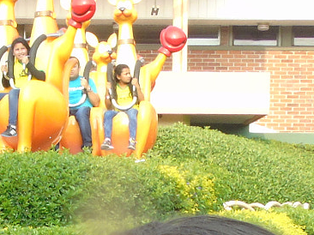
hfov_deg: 11.3
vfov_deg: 8.2
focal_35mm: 175
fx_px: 1586
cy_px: 416
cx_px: 53
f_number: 8.3
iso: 100
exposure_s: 1/30
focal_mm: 7.1
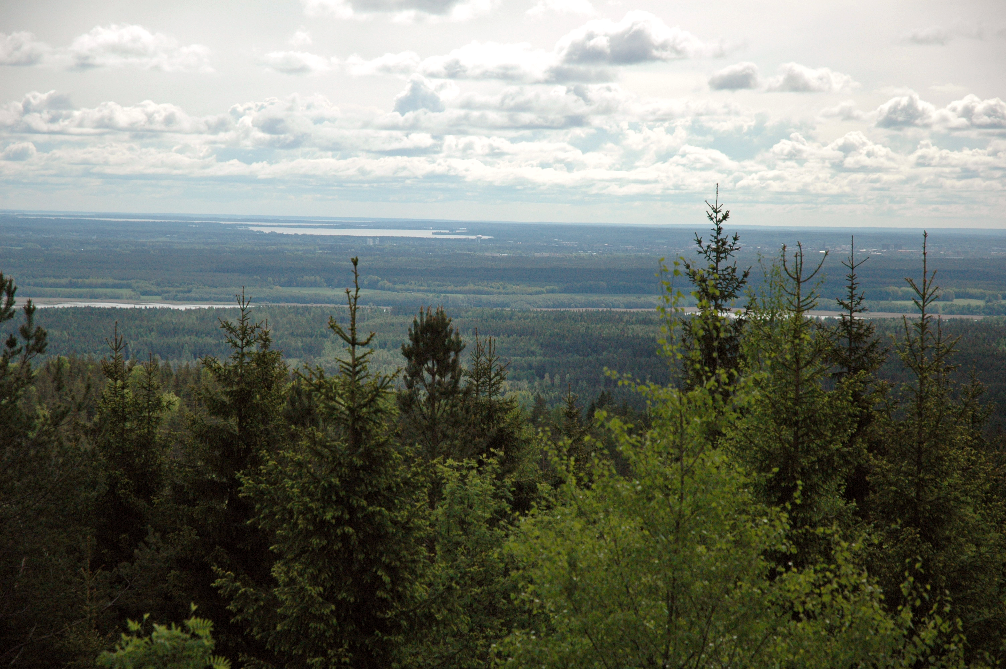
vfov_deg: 13.0
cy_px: 334
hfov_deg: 19.5
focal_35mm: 105
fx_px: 2932
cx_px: 503
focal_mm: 70
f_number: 4.5
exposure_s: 1/6400
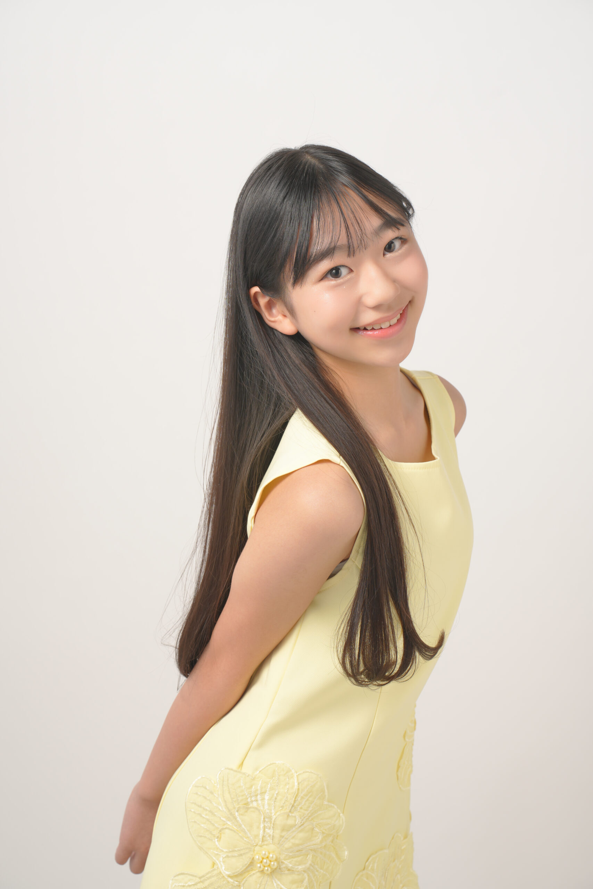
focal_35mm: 95
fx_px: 2347
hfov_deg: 14.4
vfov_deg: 21.5
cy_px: 444
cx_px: 296
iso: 160
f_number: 7.1
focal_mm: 95
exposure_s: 1/100
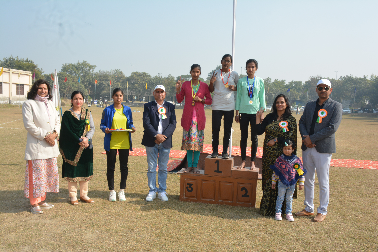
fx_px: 362
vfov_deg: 38.4
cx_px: 189
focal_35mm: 34
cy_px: 126
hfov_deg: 55.1
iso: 200
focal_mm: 23
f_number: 11
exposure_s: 1/125
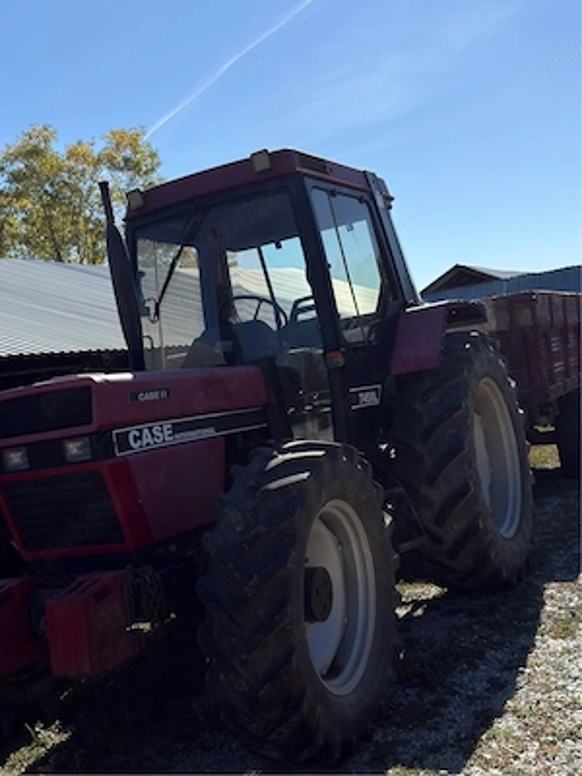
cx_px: 291
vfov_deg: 45.8
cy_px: 388
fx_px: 919
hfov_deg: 35.1
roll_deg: +9.0
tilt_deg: -1.9
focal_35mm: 41
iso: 100
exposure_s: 1/3717
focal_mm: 6.76
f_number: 1.78
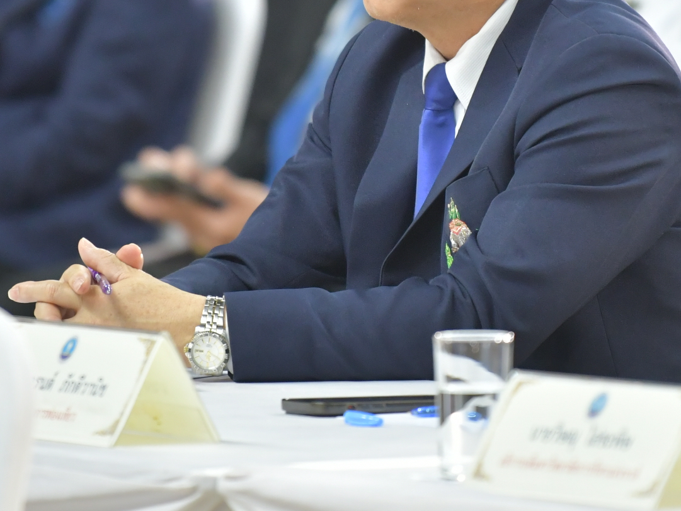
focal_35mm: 721
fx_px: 14186
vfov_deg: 2.1
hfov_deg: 2.7
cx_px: 314
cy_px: 58
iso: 1000
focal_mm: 200
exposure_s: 1/200
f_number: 2.8
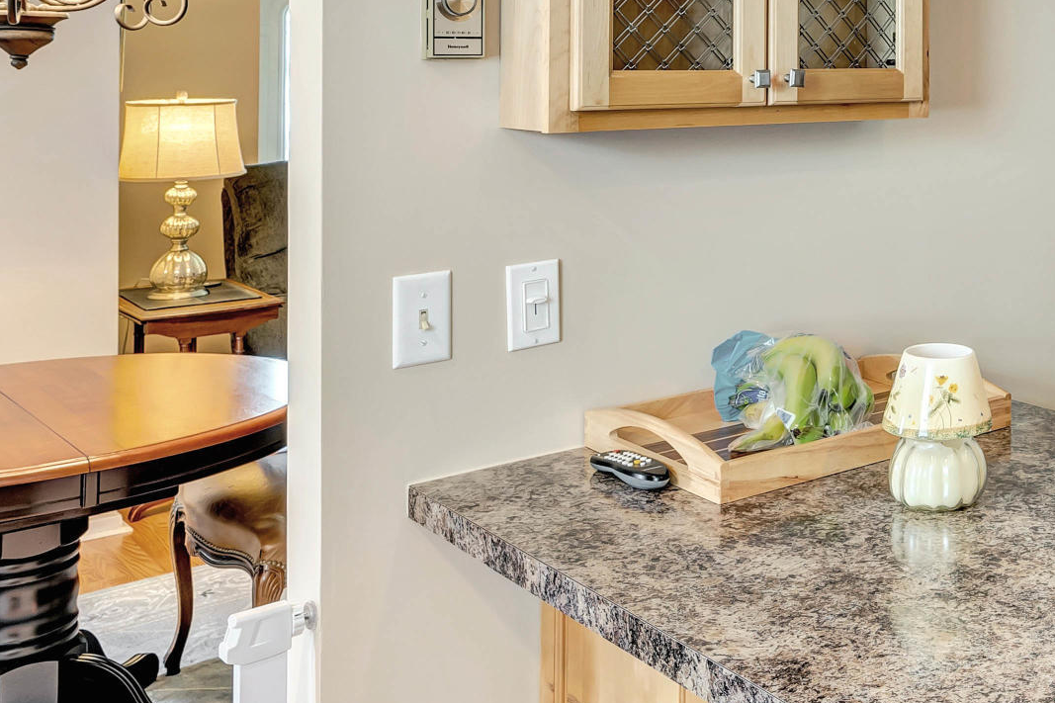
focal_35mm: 45
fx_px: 1318
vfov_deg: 28.4
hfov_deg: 38.3
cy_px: 37
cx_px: 1079
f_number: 8
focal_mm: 16
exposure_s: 1/1.67
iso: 200
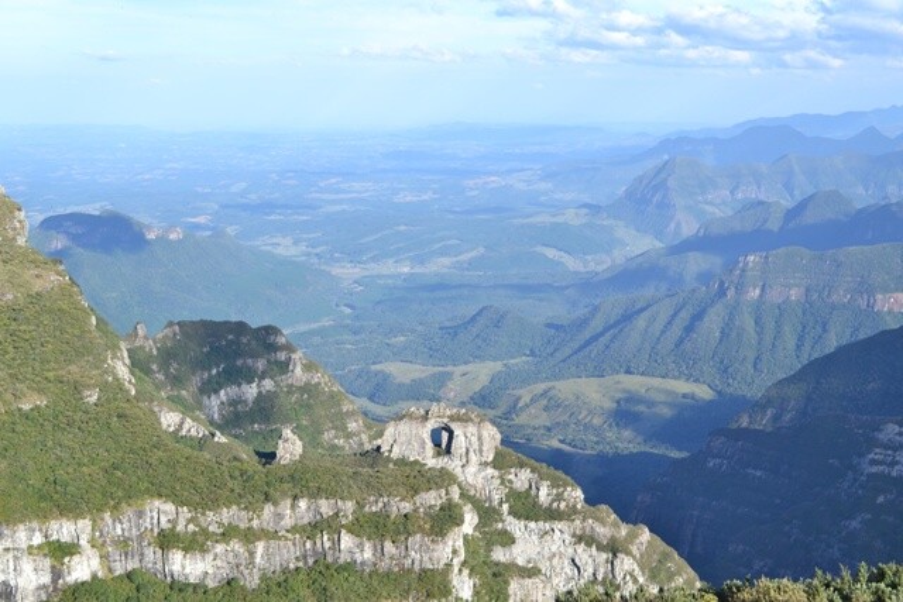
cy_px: 301
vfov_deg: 26.5
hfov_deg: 38.9
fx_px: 1279
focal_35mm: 51
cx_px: 452
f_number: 7.1
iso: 100
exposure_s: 1/160
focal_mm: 34
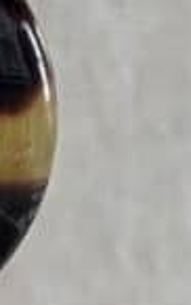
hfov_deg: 3.3
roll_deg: -0.8
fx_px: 3230
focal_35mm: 389
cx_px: -405
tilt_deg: -6.7
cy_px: 639
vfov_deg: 5.3
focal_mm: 5.96
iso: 32
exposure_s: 1/309
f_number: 1.6
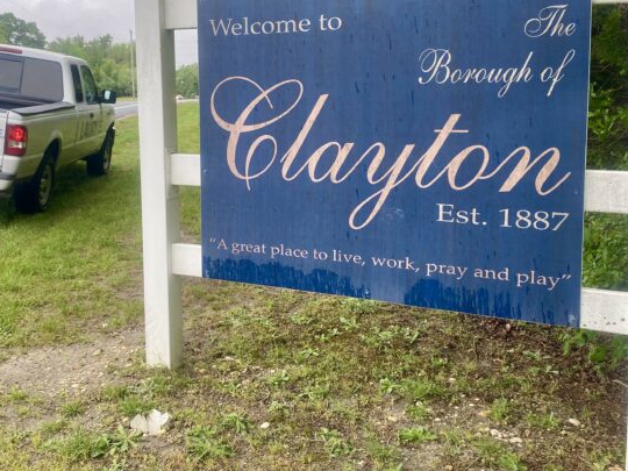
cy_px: 184
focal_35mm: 37
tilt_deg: -6.5
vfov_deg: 38.5
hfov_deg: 49.9
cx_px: 265
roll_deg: +0.5
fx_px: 671
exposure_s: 1/165
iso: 32
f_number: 1.8
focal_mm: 4.25
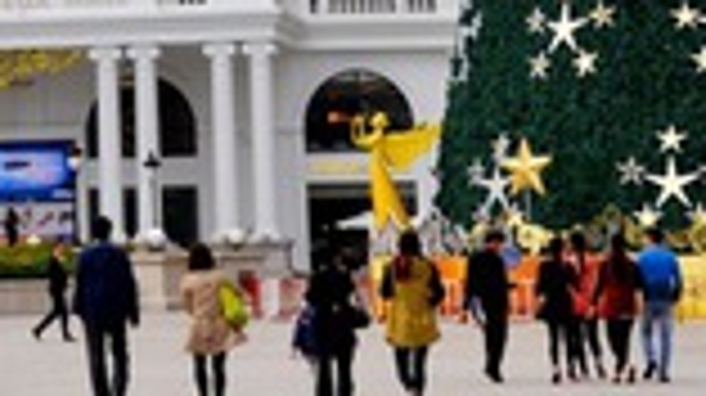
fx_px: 3591
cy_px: -418
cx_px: -27
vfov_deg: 6.1
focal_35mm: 192
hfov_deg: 11.1
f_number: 5.6
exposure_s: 1/800
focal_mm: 32
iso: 200
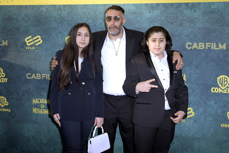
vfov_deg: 35.0
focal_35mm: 38
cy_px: 76
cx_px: 114
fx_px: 242
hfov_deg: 50.7
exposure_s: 1/250
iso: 400
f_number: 5.6
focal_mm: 38
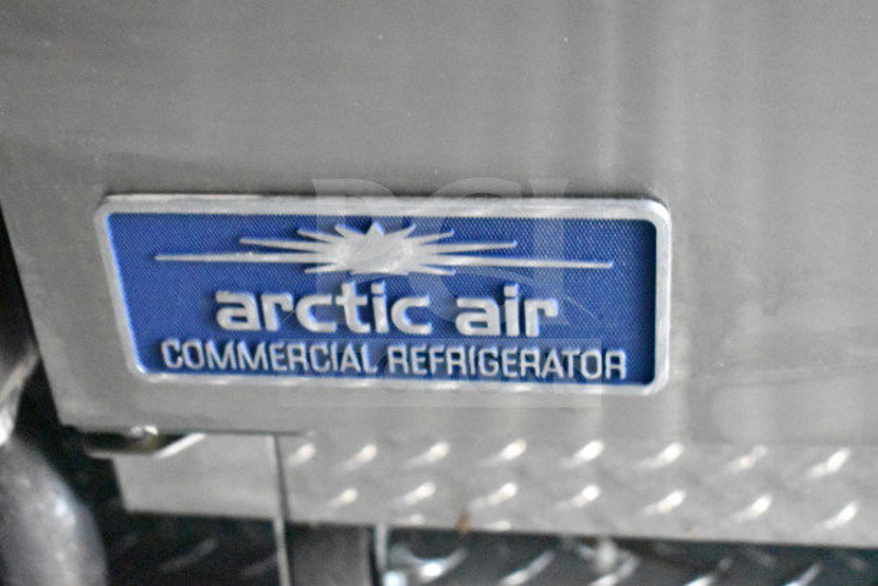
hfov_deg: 33.4
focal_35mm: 60
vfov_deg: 22.6
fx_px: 1464
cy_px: 293
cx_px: 439
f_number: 5
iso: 25600
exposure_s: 1/10
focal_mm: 40
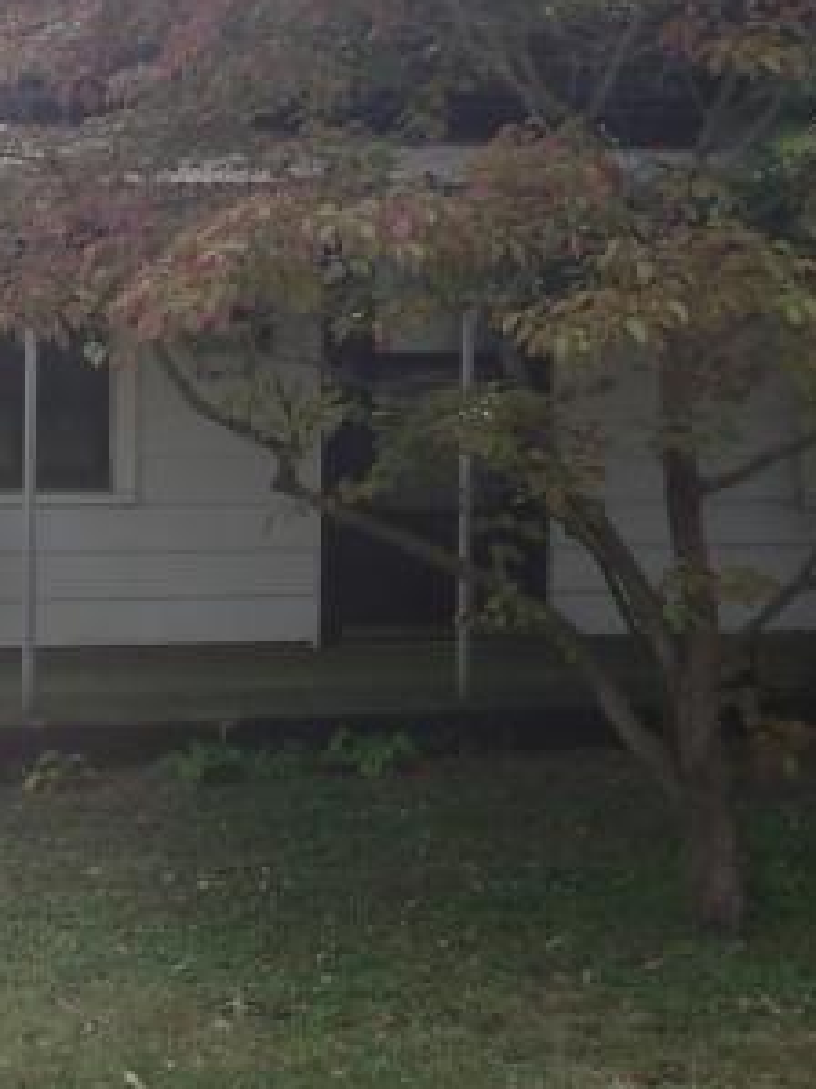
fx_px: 3019
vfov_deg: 20.4
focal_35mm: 96
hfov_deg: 14.9
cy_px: 371
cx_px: -153
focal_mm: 5
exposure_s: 1/125
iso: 80
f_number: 4.5
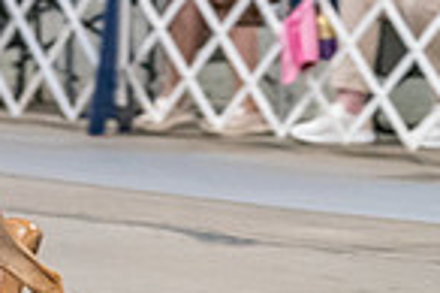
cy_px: -119
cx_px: -316
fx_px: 5237
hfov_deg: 4.8
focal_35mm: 429
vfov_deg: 3.2
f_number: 3.5
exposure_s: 1/250
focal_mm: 108
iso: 6400
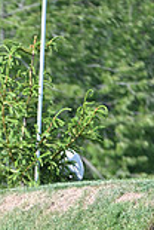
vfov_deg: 2.1
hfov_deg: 1.4
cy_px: 372
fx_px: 6209
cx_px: -124
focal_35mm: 972
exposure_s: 1/1250
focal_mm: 260
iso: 500
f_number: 4.5
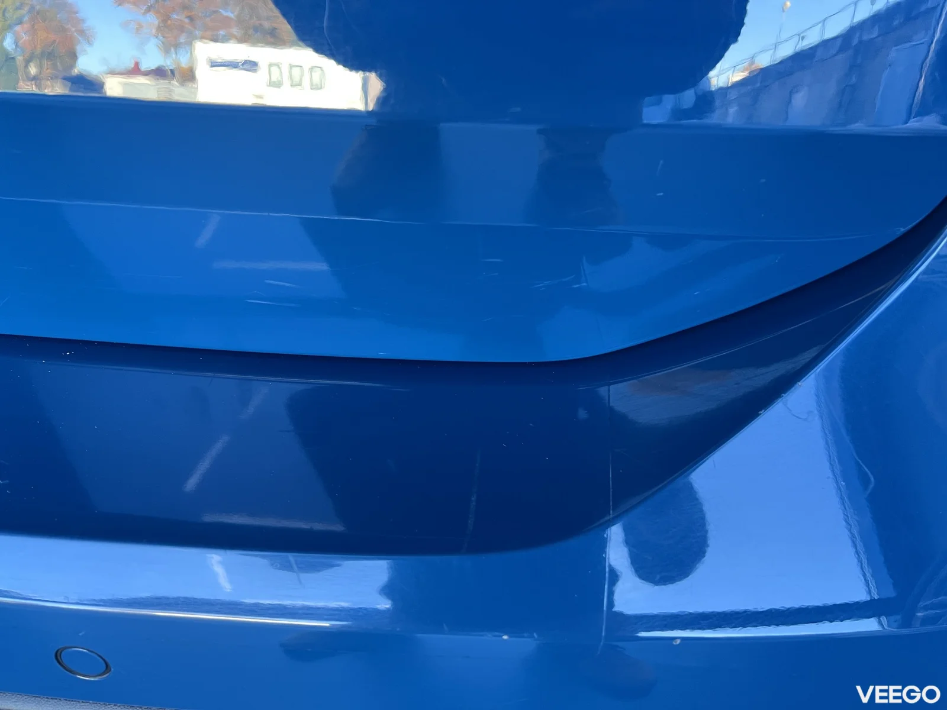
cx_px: 474
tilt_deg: -37.7
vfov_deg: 53.1
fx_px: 711
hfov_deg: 67.3
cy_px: 355
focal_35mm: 26
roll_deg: -2.9
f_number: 1.5
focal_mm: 5.7
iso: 125
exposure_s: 1/66
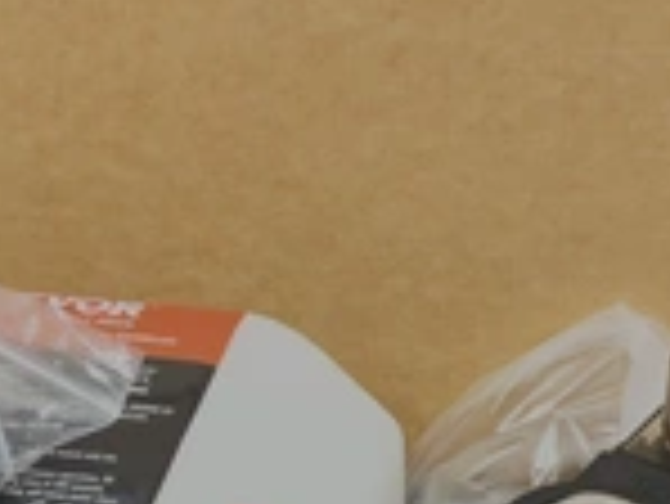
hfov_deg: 24.7
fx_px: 1511
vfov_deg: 18.5
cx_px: 162
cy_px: 482
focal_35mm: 78
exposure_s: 1/120
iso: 50
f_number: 1.8
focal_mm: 3
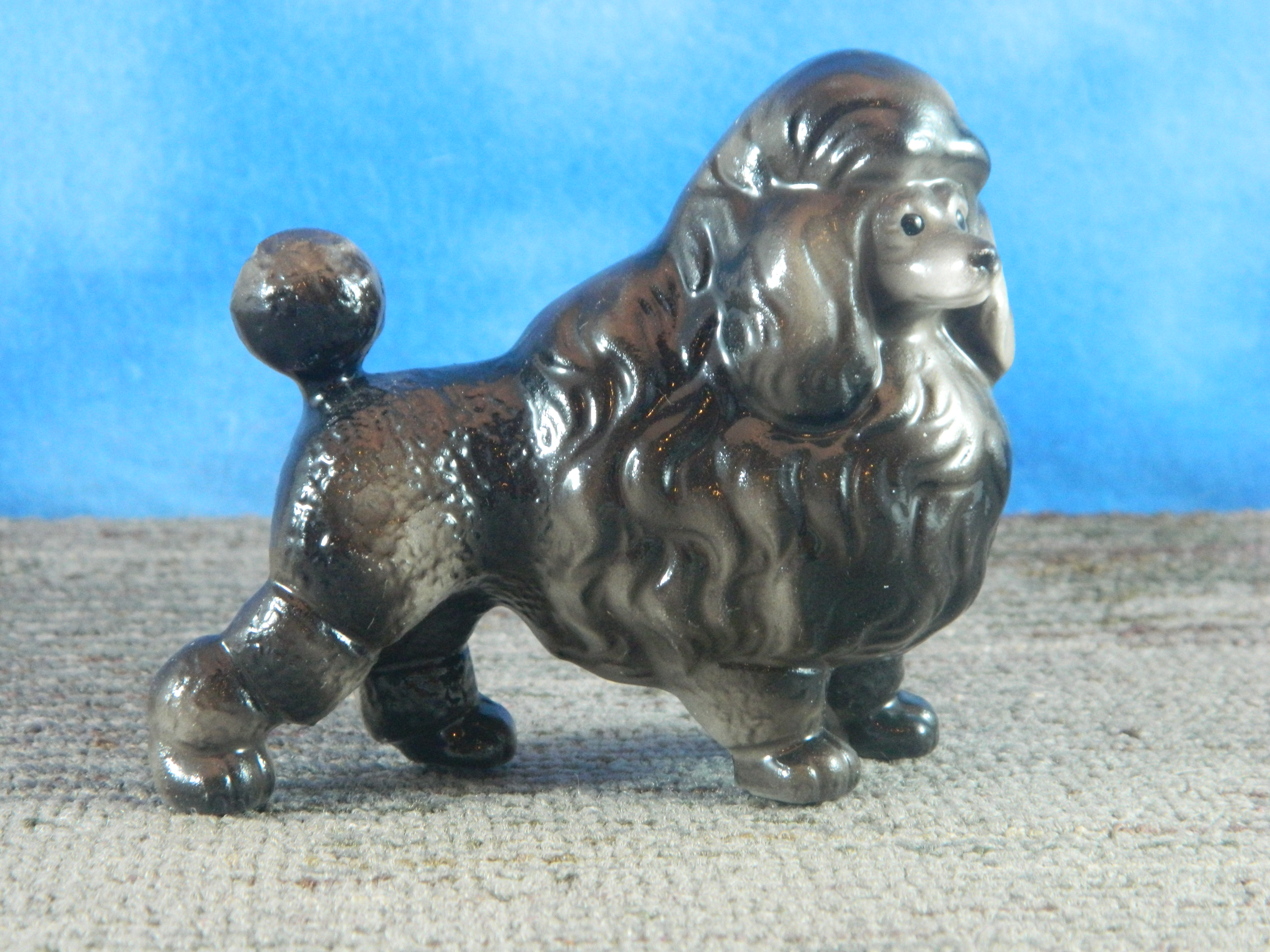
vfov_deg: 17.6
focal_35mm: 84
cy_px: 476
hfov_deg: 23.3
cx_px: 635
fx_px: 3082
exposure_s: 1/13
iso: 400
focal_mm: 15.1
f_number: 4.2
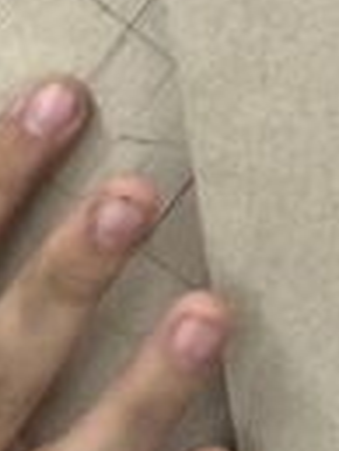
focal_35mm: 201
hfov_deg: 7.1
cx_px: 681
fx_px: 2620
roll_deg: -4.3
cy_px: -1105
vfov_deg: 7.8
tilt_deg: -13.8
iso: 40
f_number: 1.5
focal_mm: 5.7
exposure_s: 1/100
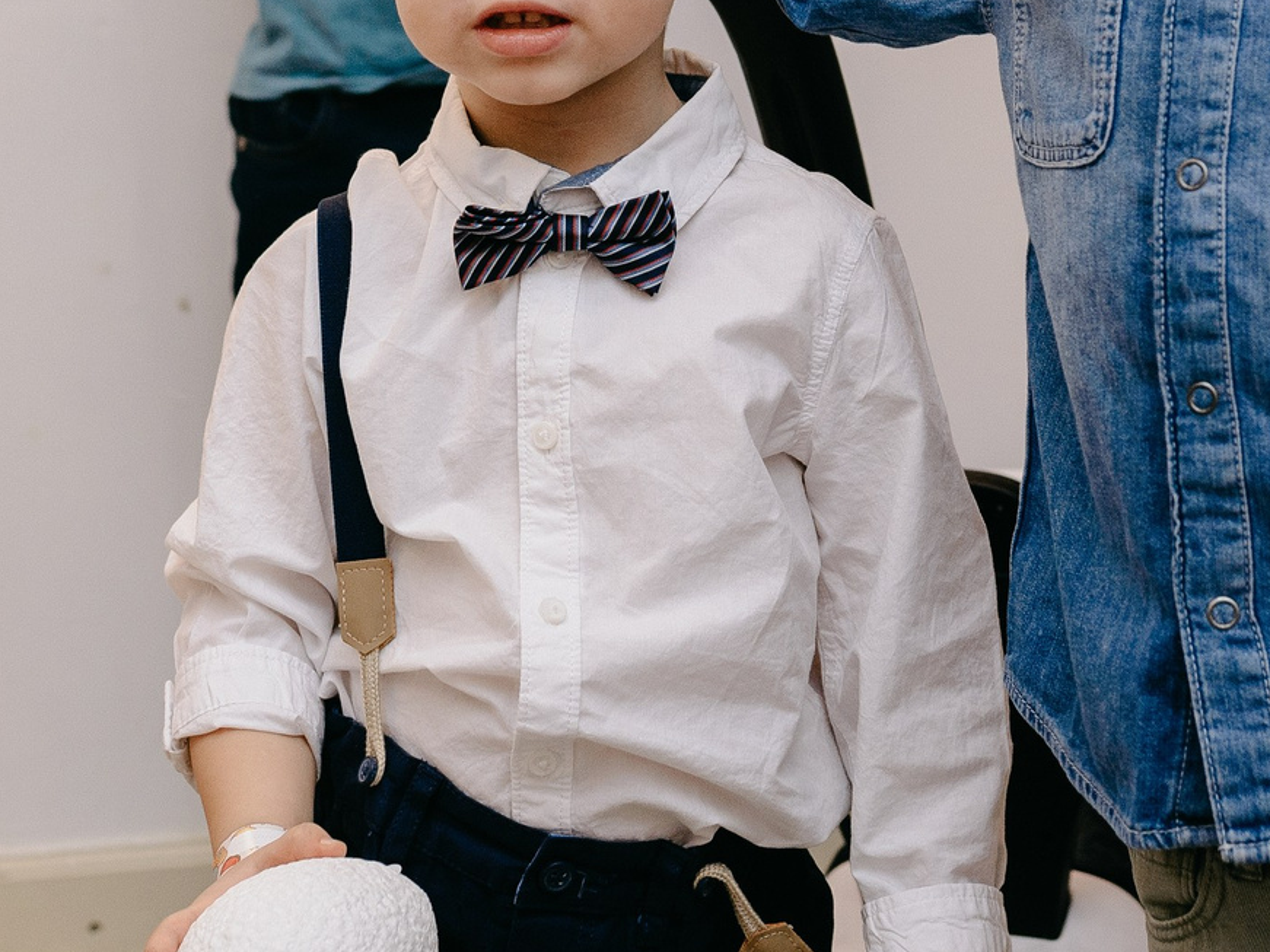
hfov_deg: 19.8
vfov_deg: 14.7
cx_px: 822
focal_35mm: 99
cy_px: -28
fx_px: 3632
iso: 400
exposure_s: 1/160
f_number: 3.5
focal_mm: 35
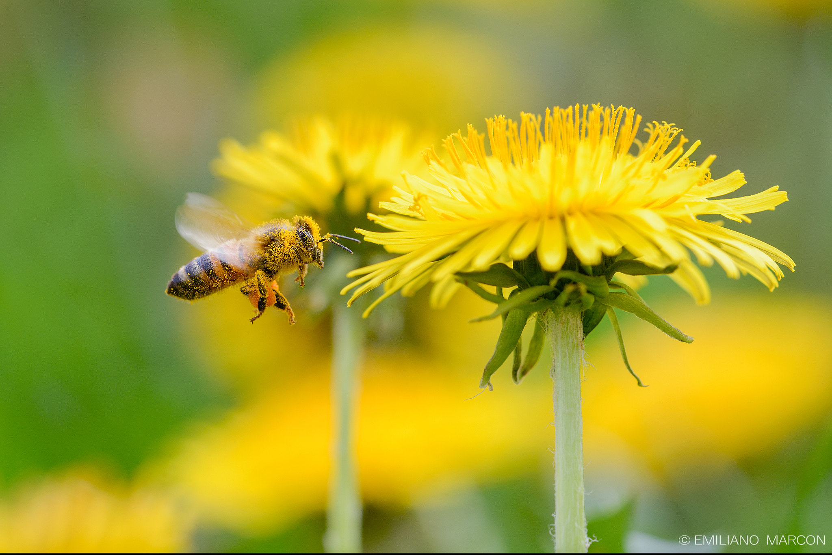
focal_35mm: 180
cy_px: 278
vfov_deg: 7.6
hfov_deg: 11.4
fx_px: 4161
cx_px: 416
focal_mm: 180
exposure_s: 1/800
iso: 200
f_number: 5.6
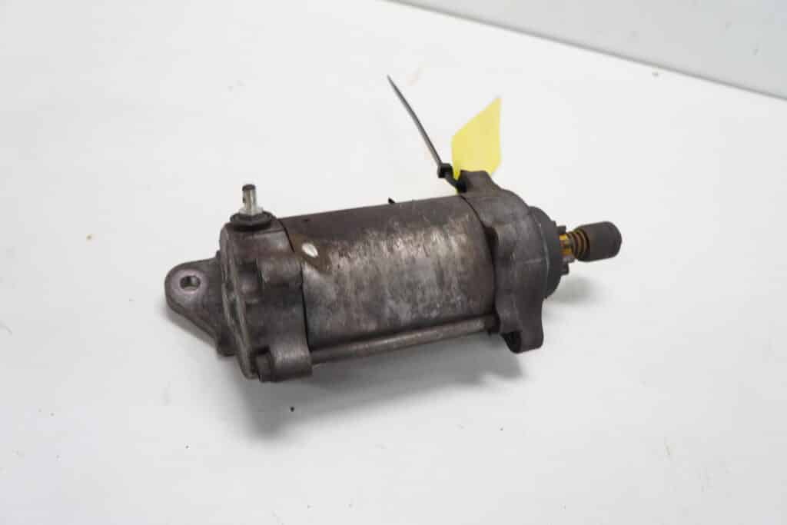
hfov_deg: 61.9
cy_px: 262
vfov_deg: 43.6
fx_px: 656
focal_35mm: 30
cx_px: 394
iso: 250
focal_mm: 20
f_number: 4.5
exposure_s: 1/60
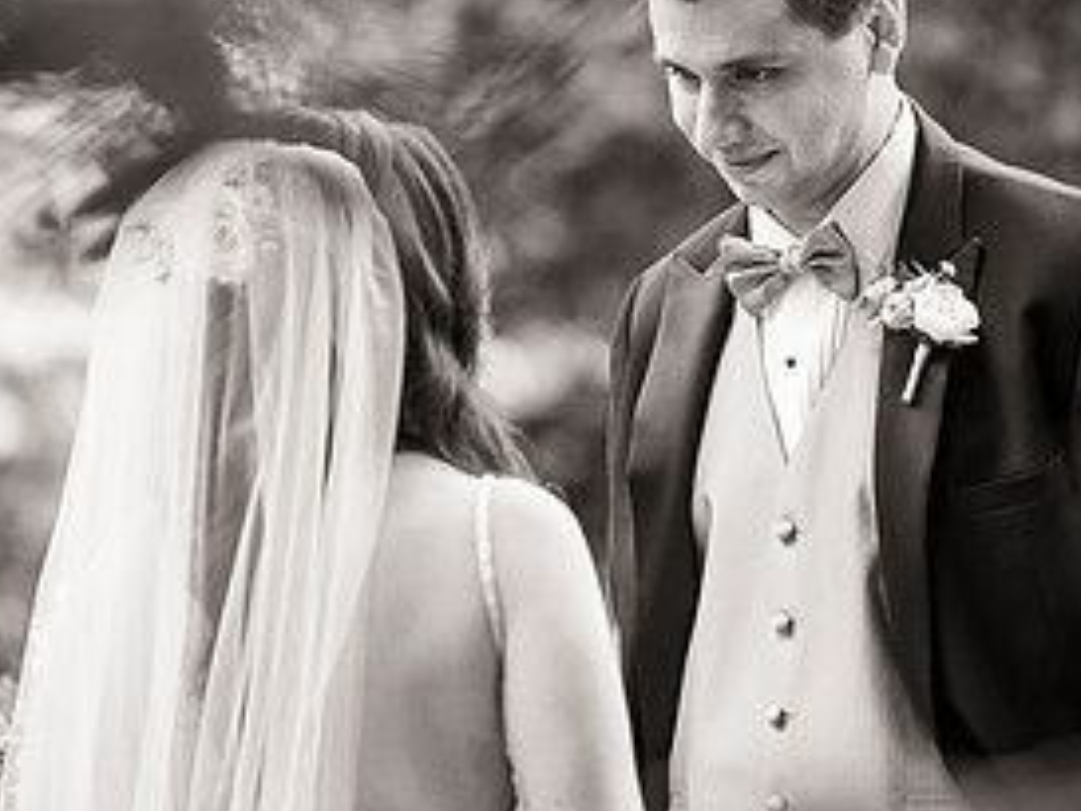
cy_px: 257
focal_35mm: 408
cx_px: 630
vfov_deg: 3.6
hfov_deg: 4.9
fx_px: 12747
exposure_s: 1/800
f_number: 2.8
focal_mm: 200
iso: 800
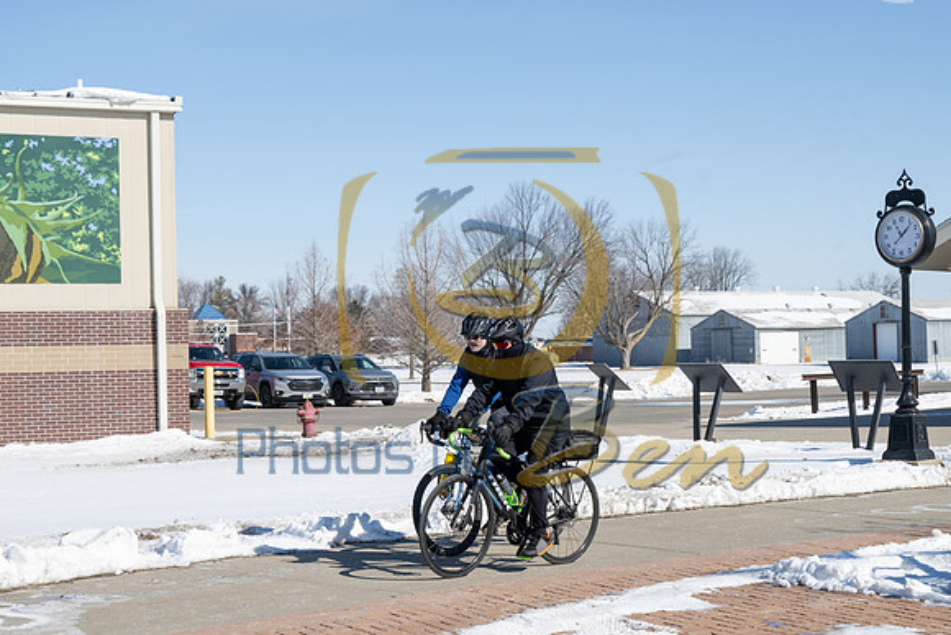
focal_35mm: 70
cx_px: 476
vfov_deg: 19.5
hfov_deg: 28.8
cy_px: 318
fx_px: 1850
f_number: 10
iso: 250
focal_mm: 70
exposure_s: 1/500
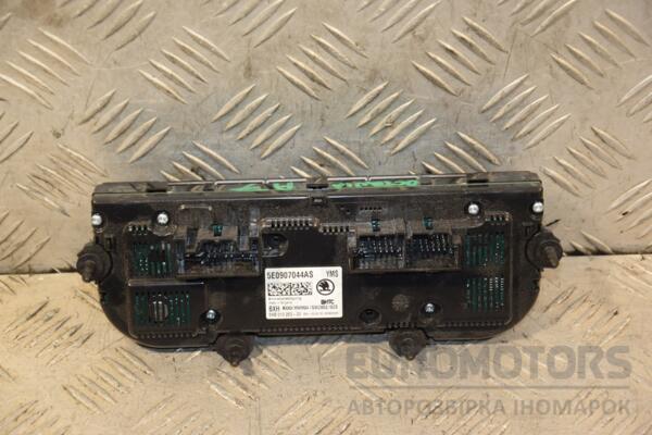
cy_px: 218
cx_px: 326
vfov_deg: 13.0
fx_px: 1902
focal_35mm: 105
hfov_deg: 19.5
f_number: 5.3
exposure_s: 1/100
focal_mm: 70
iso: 800
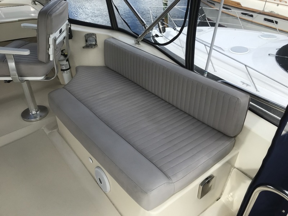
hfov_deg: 63.4
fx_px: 233
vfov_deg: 49.7
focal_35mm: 28
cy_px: 108
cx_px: 144
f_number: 1.8
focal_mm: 3.99
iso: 20
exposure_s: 1/1808
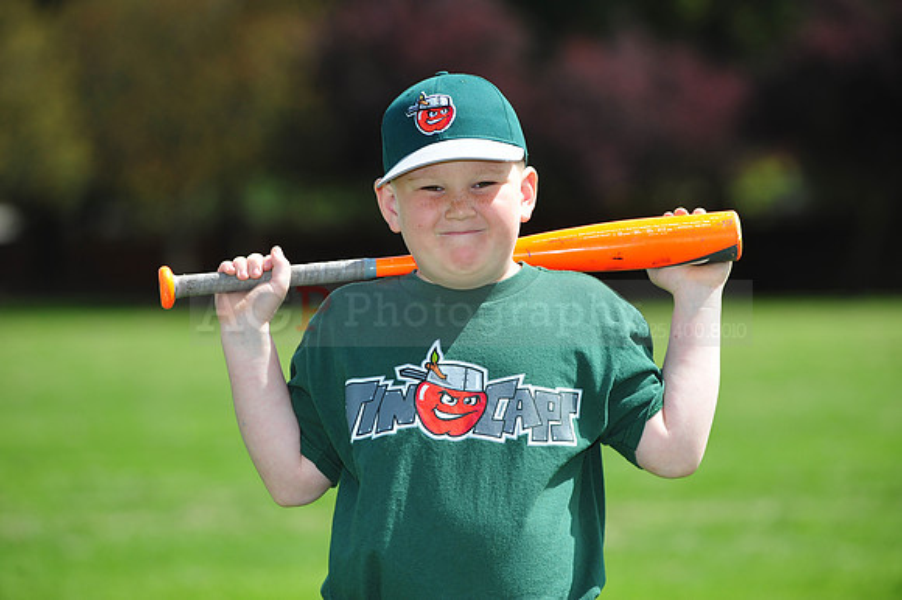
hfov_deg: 10.3
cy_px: 300
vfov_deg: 6.9
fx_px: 5008
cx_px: 451
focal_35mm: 200
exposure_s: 1/2000
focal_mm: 200
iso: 400
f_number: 5
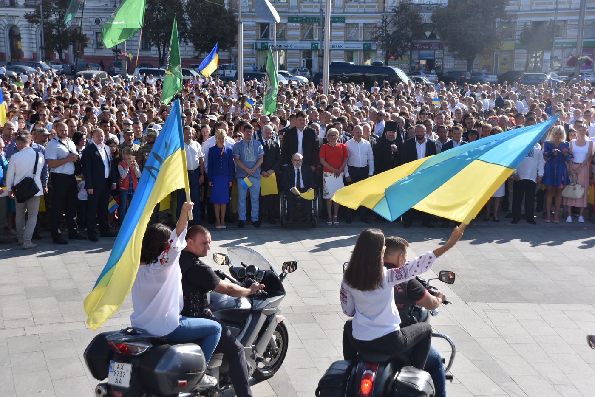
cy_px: 198
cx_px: 298
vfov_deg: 24.2
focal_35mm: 56
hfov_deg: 35.6
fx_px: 926
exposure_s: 1/640
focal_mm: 56
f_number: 7.1
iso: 160
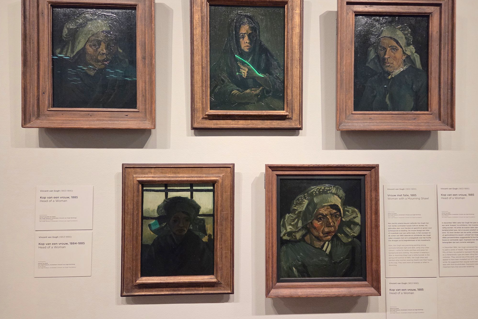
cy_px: 144
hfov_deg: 73.7
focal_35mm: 24
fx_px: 319
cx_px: 239
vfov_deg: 53.1
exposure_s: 1/60
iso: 2000
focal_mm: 5.4
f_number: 1.8
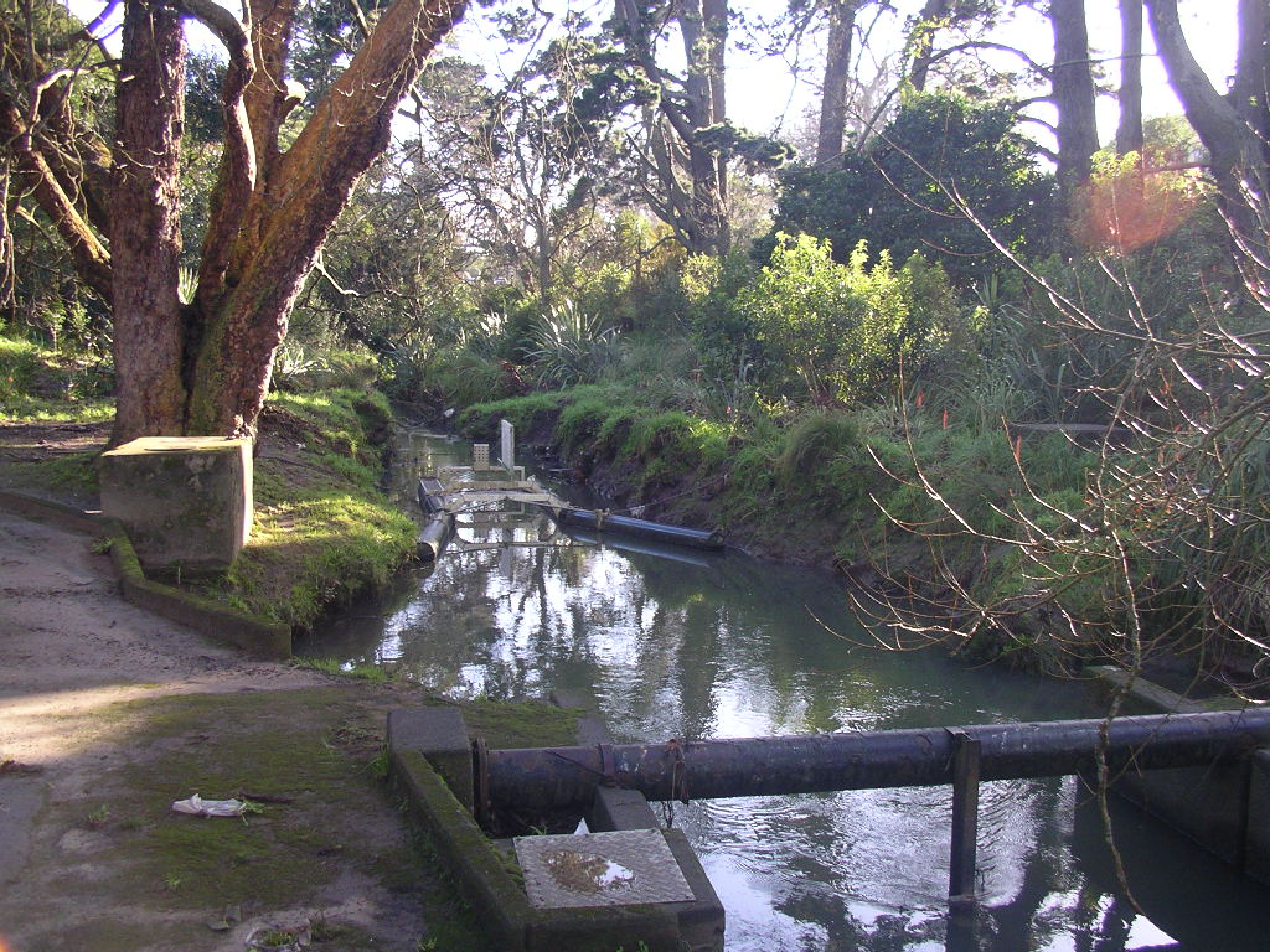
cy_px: 476
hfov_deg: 50.1
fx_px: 1357
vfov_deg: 38.7
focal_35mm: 37
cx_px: 635
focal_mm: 5.7
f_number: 2.8
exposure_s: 1/80
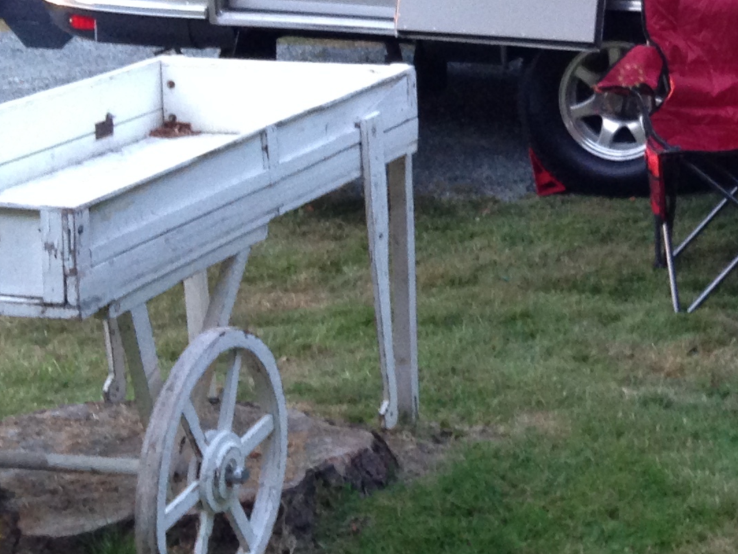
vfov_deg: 14.4
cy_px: -93
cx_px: 900
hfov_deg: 18.5
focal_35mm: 100
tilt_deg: -5.9
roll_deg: -1.4
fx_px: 2132
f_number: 2.4
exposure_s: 1/20
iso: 160
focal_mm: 4.12
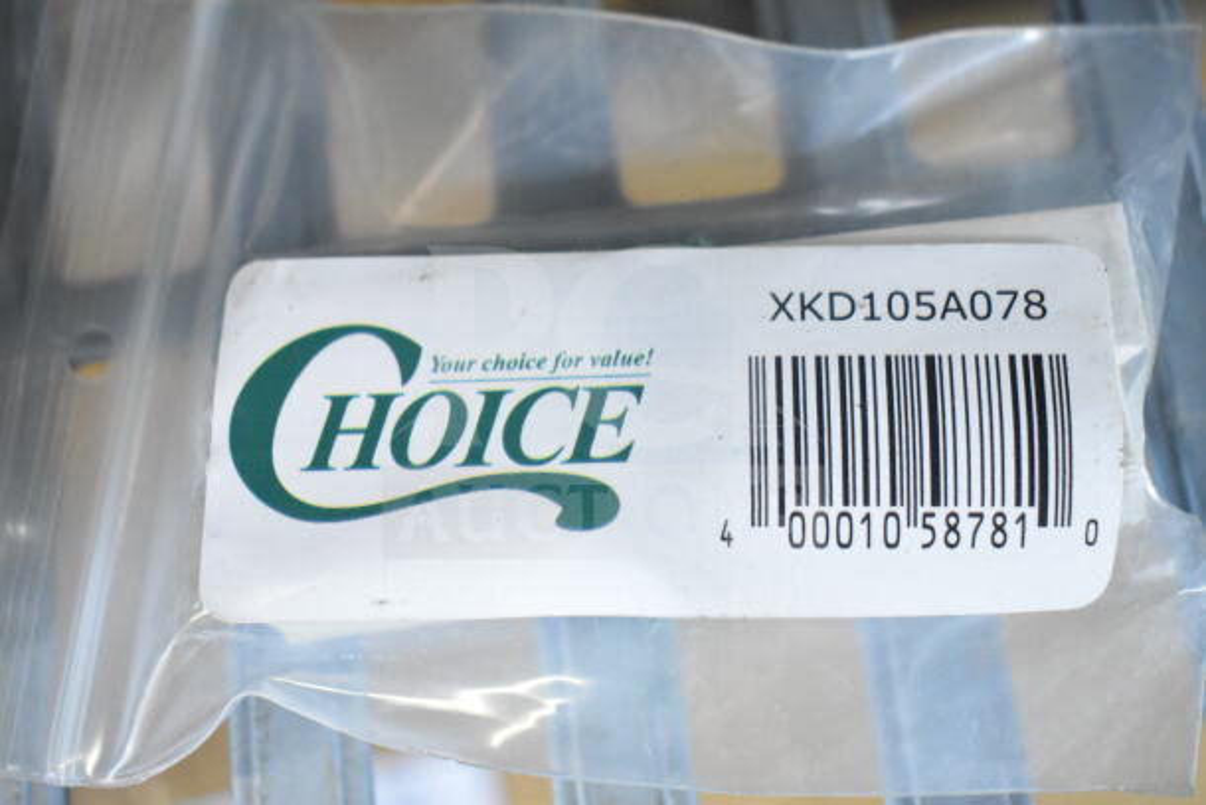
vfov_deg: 28.1
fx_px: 1608
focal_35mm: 48
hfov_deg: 41.1
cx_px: 603
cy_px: 402
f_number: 4.5
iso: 5000
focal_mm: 32
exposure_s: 1/50
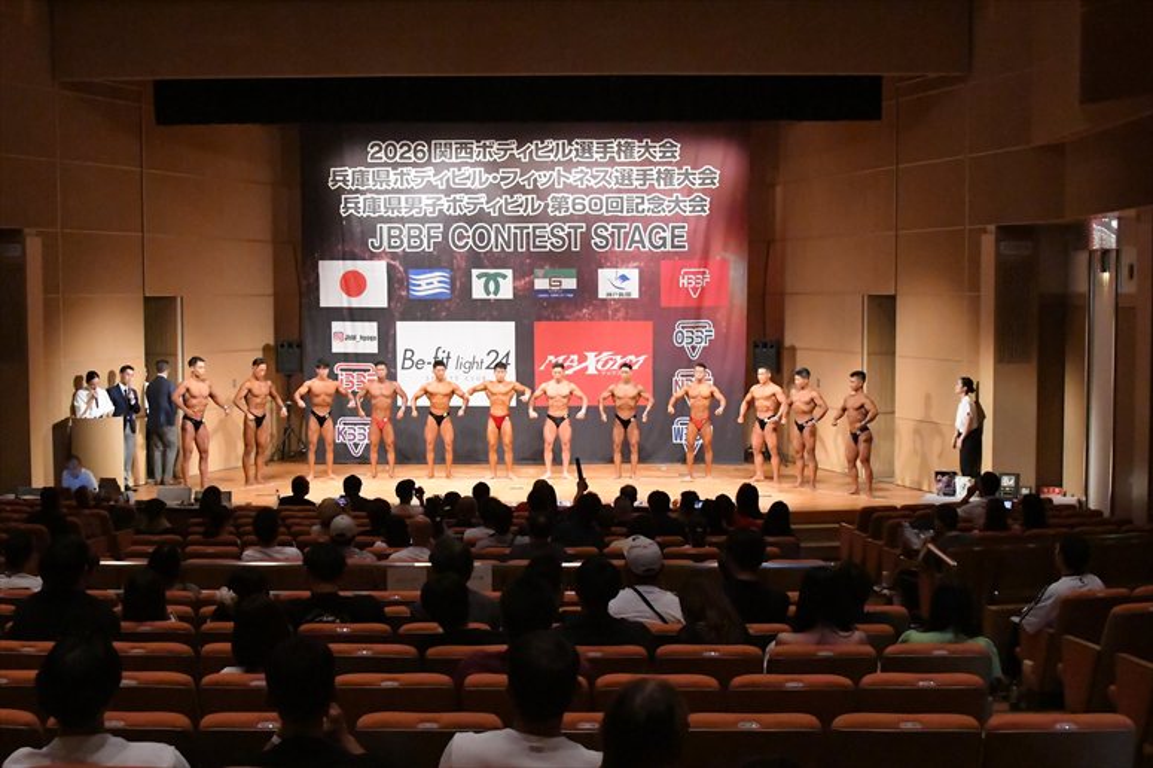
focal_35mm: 48
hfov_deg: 41.1
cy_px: 384
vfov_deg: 28.1
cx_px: 576
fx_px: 1537
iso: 16000
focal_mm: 32
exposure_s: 1/400
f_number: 5.6
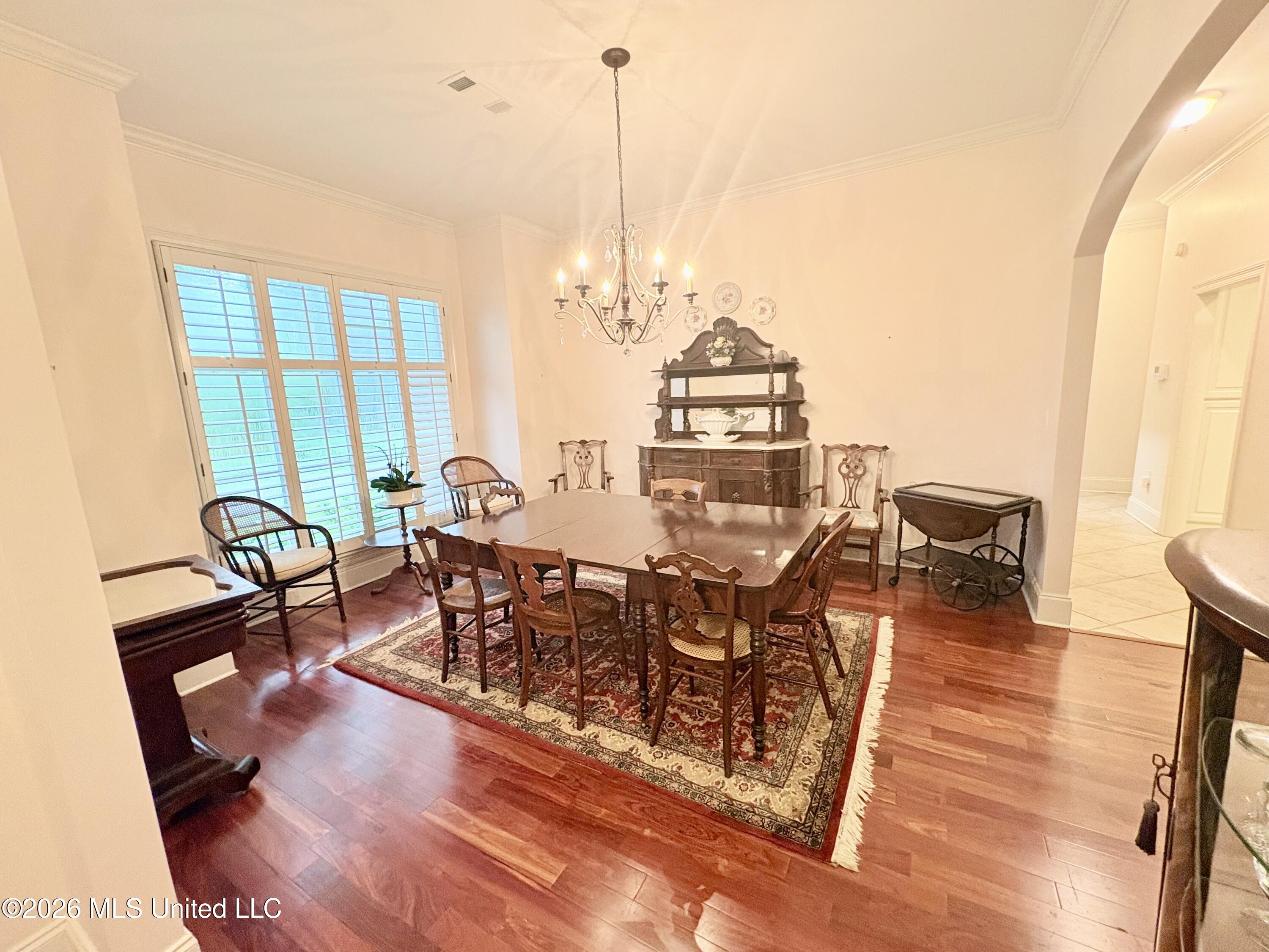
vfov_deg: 85.7
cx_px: 634
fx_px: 513
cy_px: 476
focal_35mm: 14
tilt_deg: -8.8
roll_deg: +3.0
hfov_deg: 102.1
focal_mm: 2.22
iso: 400
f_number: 2.2
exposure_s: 1/60
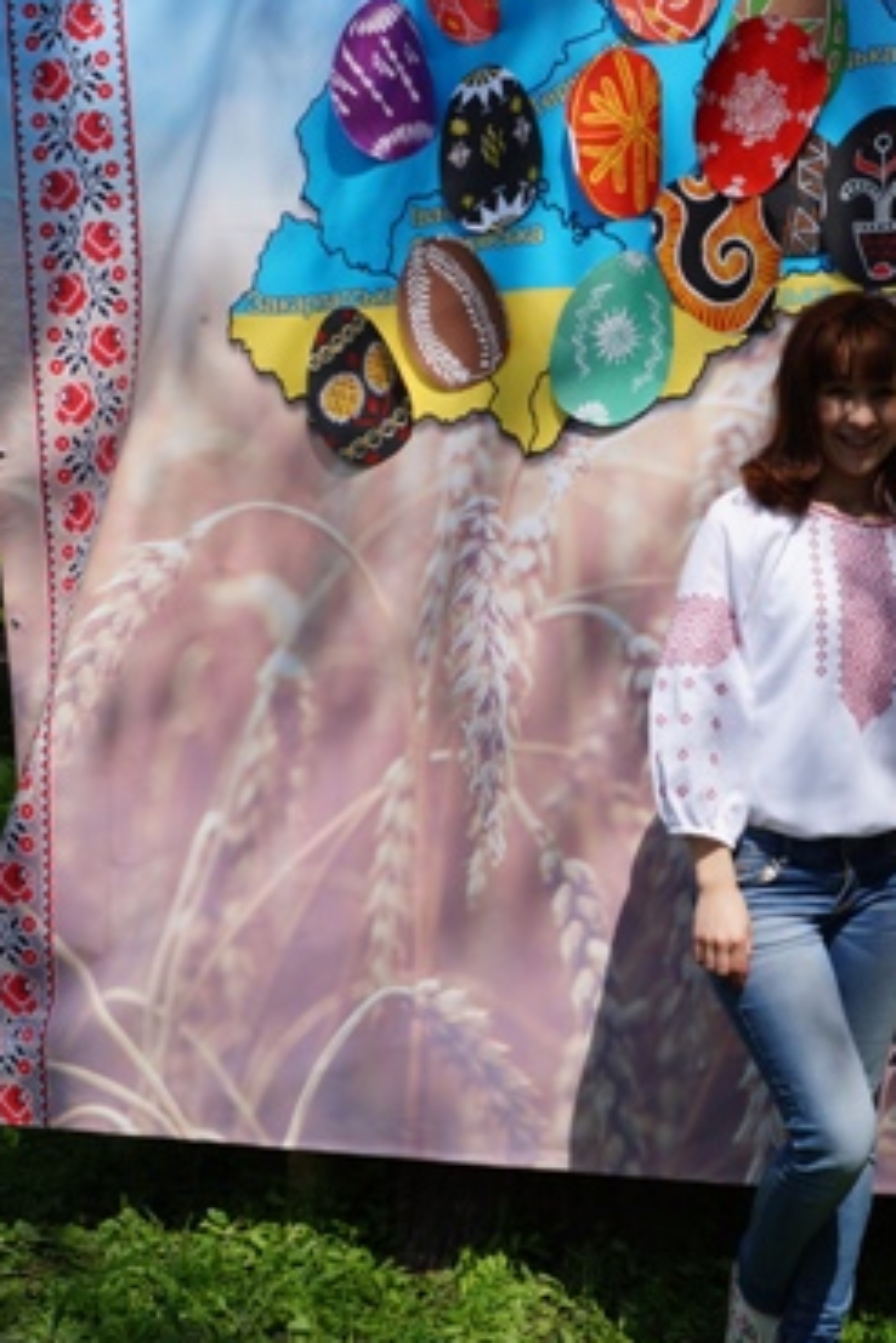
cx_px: 769
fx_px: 2426
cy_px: 675
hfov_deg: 20.6
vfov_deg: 31.0
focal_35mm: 65
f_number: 10
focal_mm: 20
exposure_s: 1/250
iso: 100
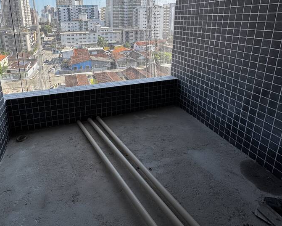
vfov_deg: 60.6
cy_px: 64
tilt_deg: -14.3
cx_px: 115
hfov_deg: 74.3
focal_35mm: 22
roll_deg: -0.2
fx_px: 184
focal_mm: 2.22
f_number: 2.2
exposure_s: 1/899
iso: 40
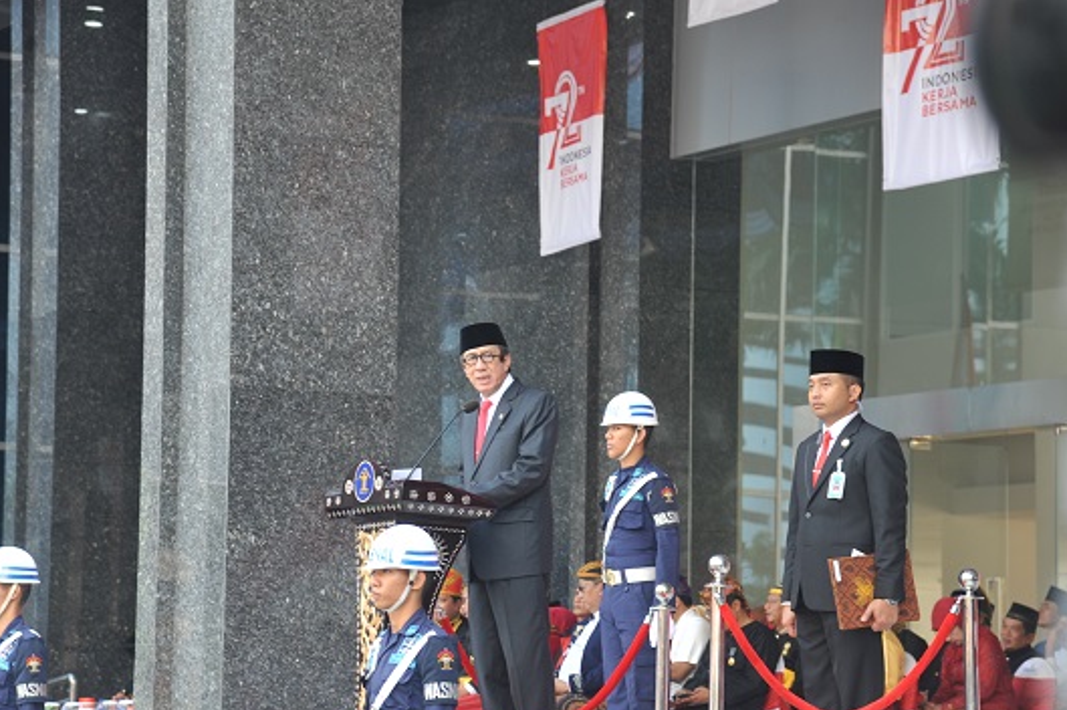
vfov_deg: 10.1
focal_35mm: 136
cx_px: 486
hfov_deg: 15.1
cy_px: 394
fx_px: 4028
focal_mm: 120
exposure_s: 1/100
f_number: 5
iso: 500
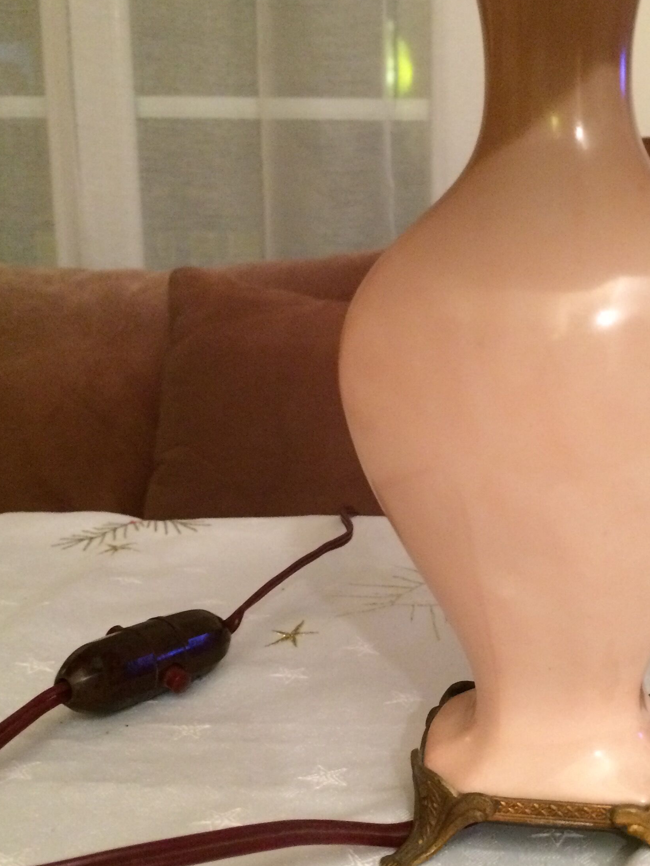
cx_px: 461
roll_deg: +1.8
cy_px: 454
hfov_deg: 33.1
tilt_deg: -13.5
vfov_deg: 43.8
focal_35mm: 43
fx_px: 1076
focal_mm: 4.15
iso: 320
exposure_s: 1/17
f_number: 2.2
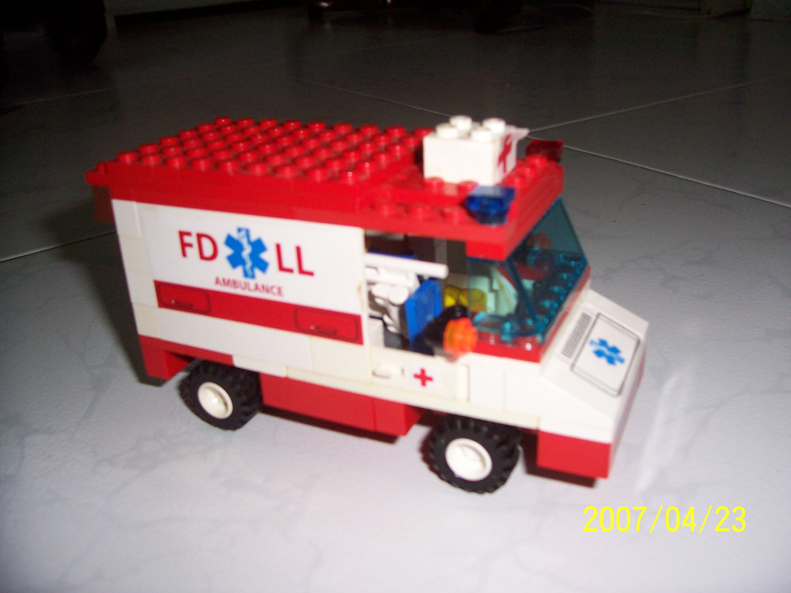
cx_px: 396
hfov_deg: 54.0
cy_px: 296
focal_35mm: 34
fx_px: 777
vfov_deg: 41.8
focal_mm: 5.6
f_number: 2.7
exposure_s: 1/60
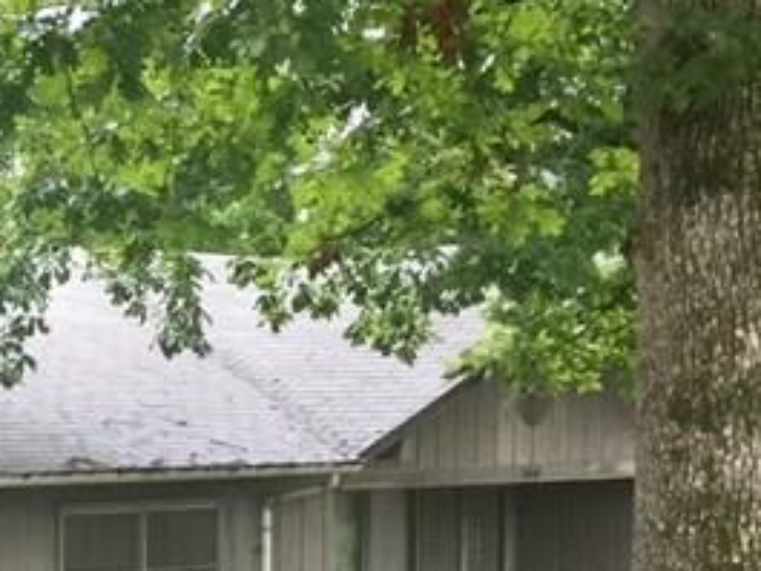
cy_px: 585
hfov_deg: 16.4
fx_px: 2463
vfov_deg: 13.0
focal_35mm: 112
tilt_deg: -5.7
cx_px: -296
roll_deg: -1.0
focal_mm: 4.15
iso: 32
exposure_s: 1/40
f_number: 2.2
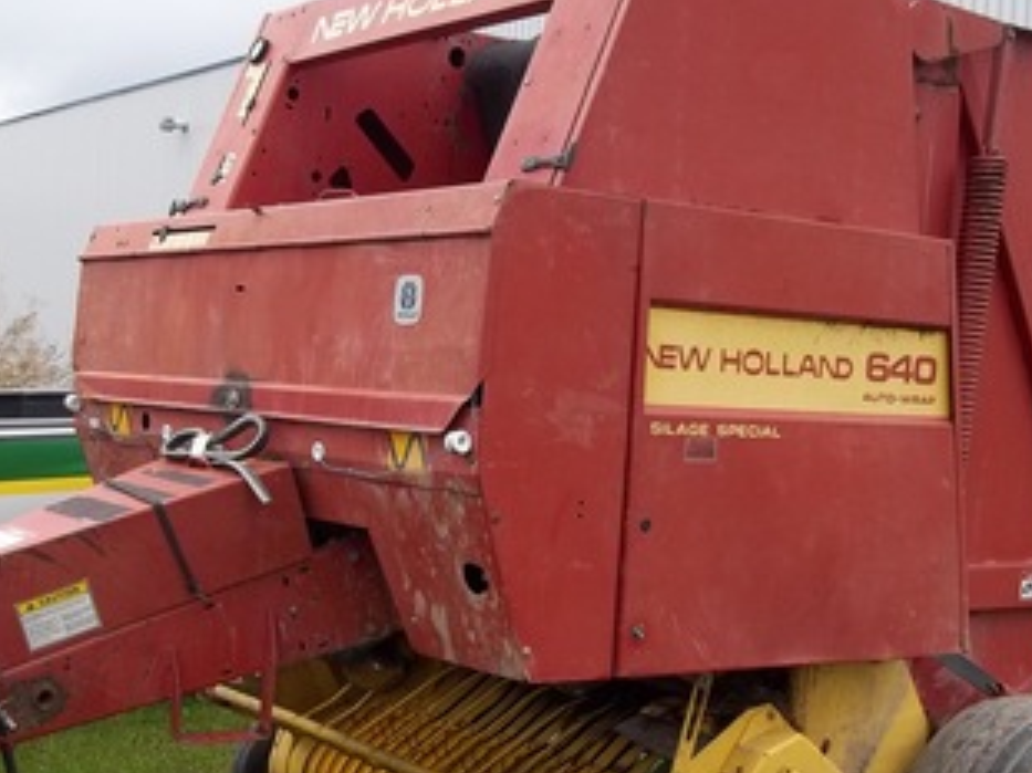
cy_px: 508
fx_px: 1669
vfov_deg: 26.0
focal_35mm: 56
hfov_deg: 34.3
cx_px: 438
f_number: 2.9
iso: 64
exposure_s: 1/250
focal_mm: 5.7
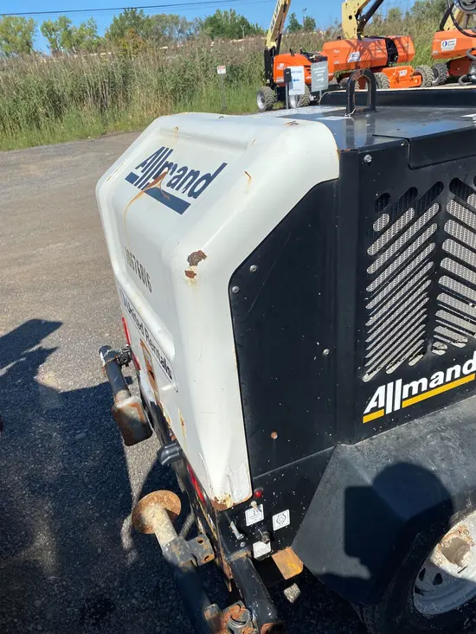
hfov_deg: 53.1
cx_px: 238
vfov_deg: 67.3
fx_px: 477
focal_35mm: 26
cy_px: 317
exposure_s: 1/4608
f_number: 1.8
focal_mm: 4.25
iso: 32
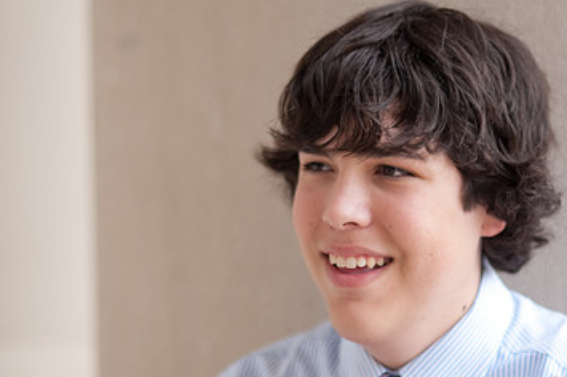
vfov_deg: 9.8
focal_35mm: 139
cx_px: 324
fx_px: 2187
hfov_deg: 14.8
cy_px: 248
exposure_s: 1/250
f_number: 1.8
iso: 200
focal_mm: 85
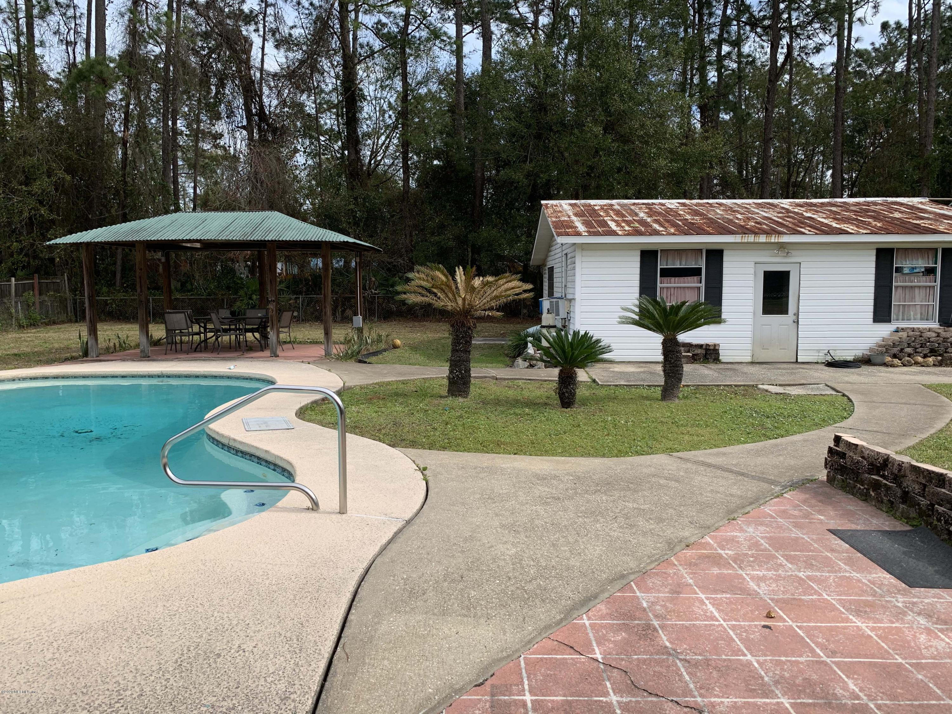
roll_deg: -0.5
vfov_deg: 53.1
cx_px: 476
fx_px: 715
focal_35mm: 26
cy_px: 357
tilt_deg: -4.4
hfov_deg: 67.3
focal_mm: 4.25
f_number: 1.8
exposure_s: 1/1748
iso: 25
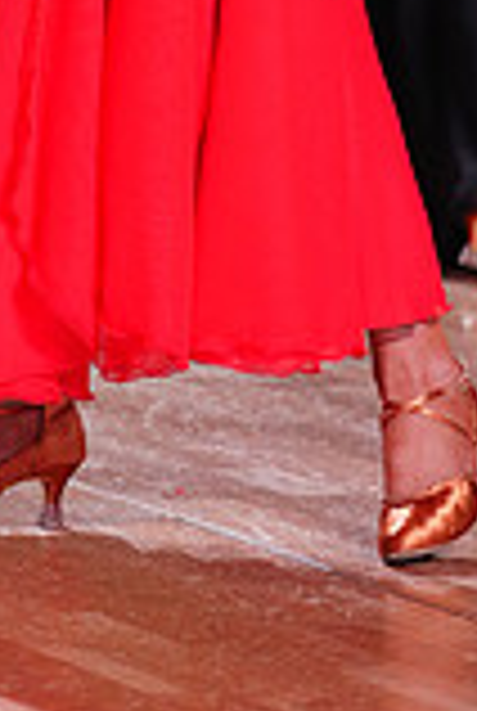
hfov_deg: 3.5
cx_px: -119
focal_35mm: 396
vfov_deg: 5.1
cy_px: -495
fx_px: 7836
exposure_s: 1/400
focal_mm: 108
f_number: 2.8
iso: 2000
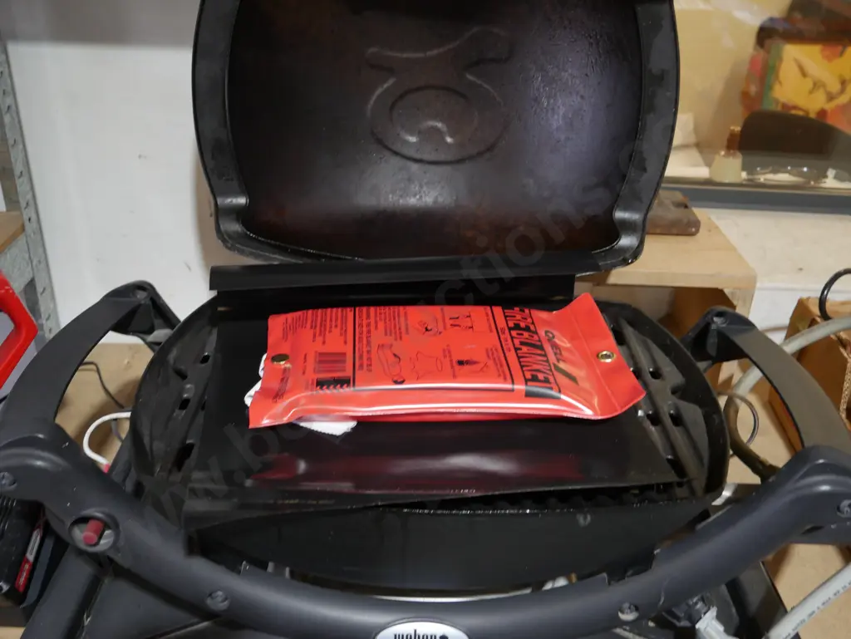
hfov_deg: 53.9
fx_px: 836
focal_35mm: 34
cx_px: 426
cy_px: 320
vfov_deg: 41.8
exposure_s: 1/60
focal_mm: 17
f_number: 4
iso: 640
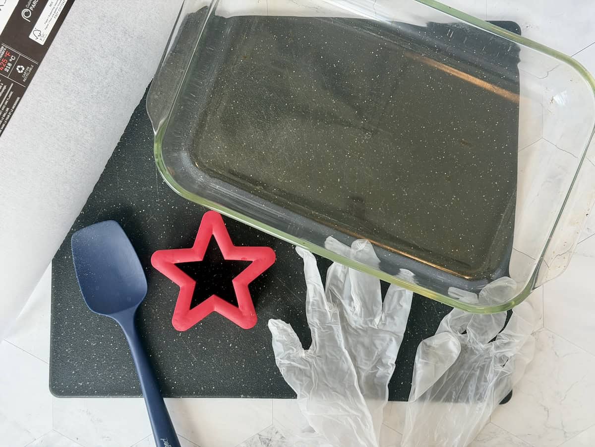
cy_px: 224
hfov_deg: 39.7
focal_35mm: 48
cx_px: 298
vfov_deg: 30.3
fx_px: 825
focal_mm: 6.8
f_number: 1.8
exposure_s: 1/120
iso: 80
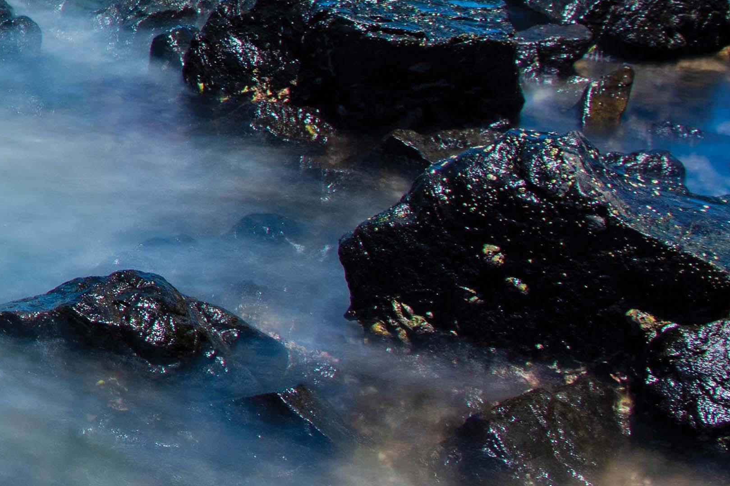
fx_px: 2453
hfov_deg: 13.8
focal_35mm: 121
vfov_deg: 11.1
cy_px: -68
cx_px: -812
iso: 64
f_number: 8
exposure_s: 10
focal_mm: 24
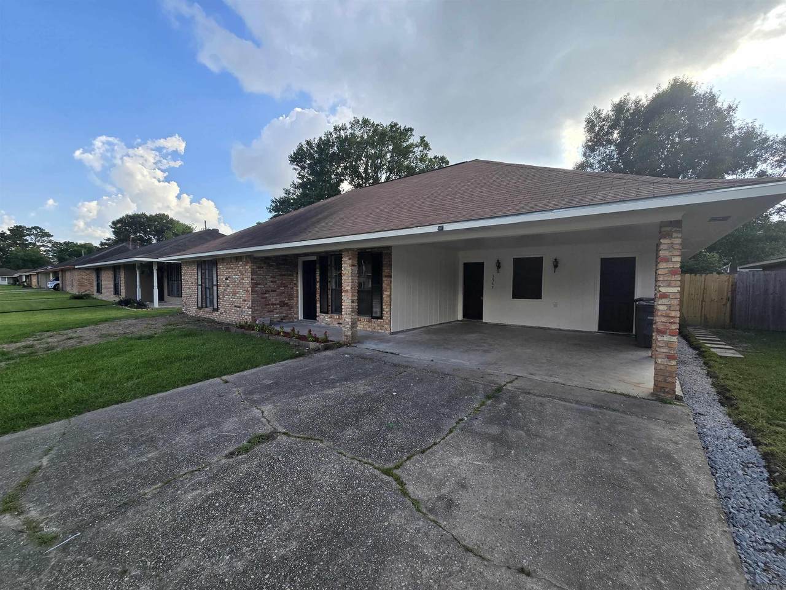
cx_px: 393
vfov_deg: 89.9
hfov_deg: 106.2
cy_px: 295
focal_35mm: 13
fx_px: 295
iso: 50
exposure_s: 1/1041
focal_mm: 2.2
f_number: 2.2
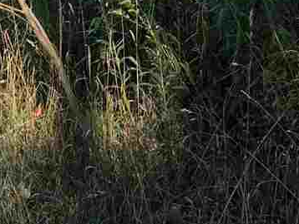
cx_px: 49
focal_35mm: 100
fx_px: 864
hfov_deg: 19.4
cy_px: -170
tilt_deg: -4.2
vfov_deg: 13.4
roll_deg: +1.5
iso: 20
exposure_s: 1/657
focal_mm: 3.99
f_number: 1.8
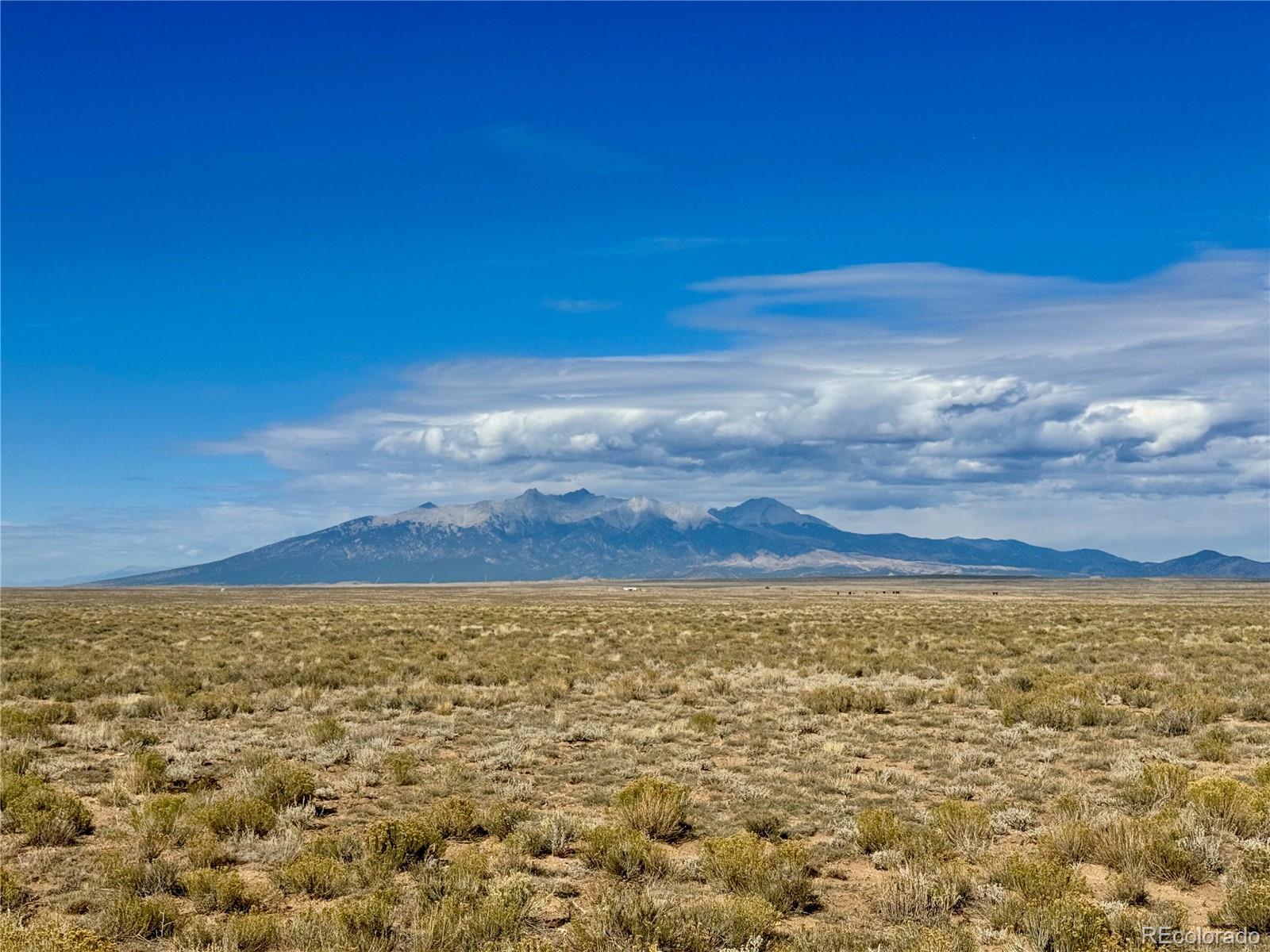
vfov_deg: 30.3
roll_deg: -1.1
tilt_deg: +3.5
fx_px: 1761
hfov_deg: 39.7
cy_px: 476
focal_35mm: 48
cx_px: 635
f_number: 1.78
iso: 80
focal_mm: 6.76
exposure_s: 1/10526
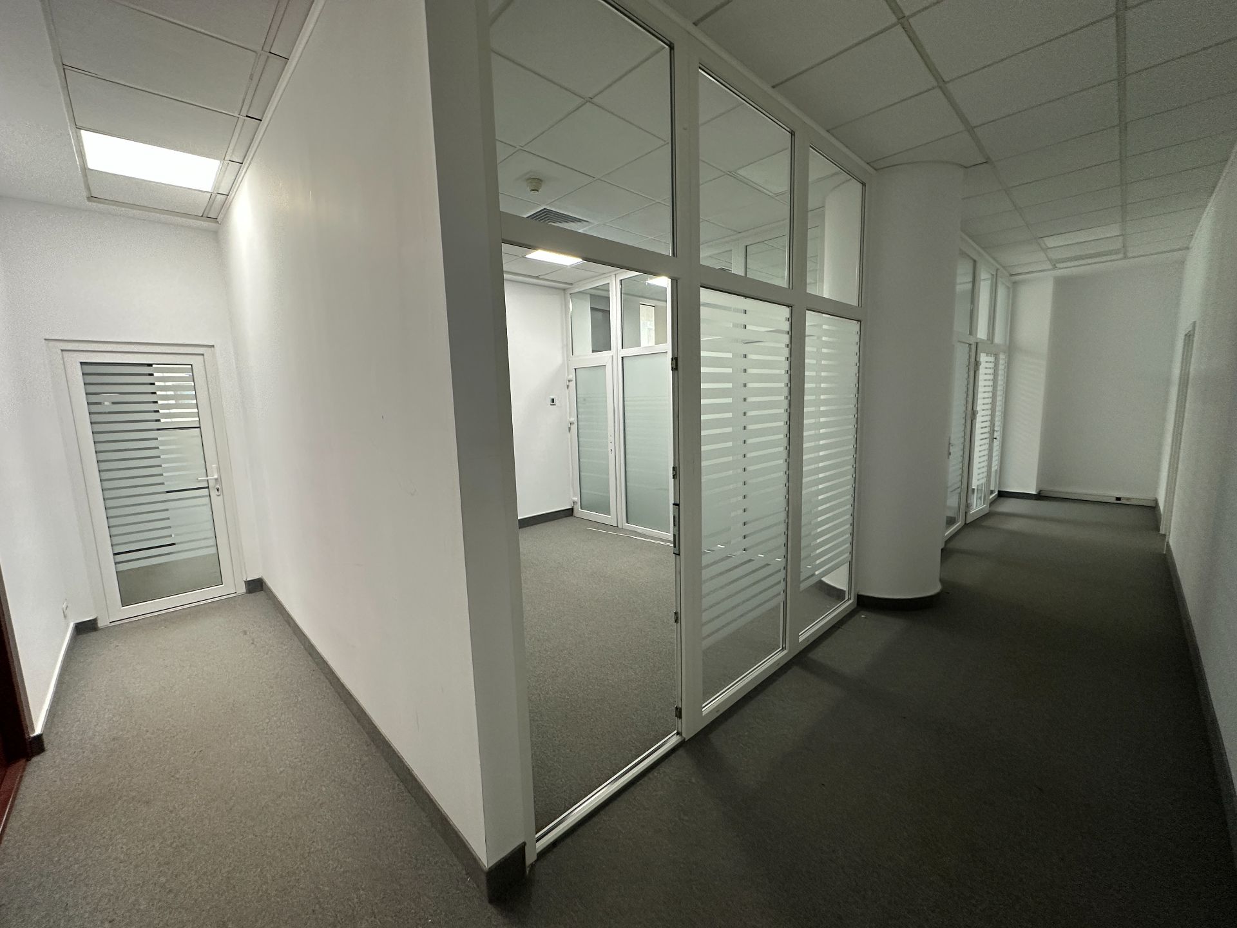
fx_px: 500
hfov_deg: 102.1
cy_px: 464
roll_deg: +1.5
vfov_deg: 85.7
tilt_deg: -6.9
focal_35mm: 14
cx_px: 618
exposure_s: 1/50
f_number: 2.2
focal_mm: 2.22
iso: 200
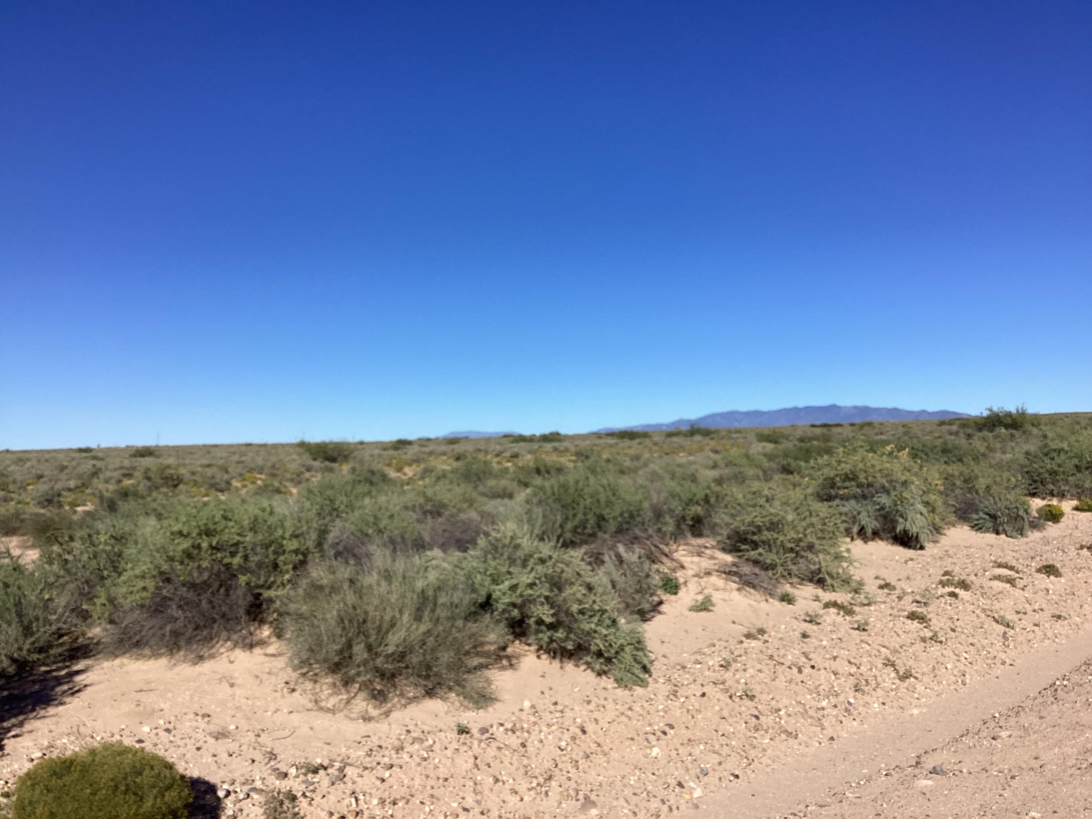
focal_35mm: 31
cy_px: 410
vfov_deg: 45.4
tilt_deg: +1.0
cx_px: 546
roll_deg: +1.0
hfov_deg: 58.4
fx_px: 978
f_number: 2.4
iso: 25
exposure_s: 1/2146
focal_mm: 3.3
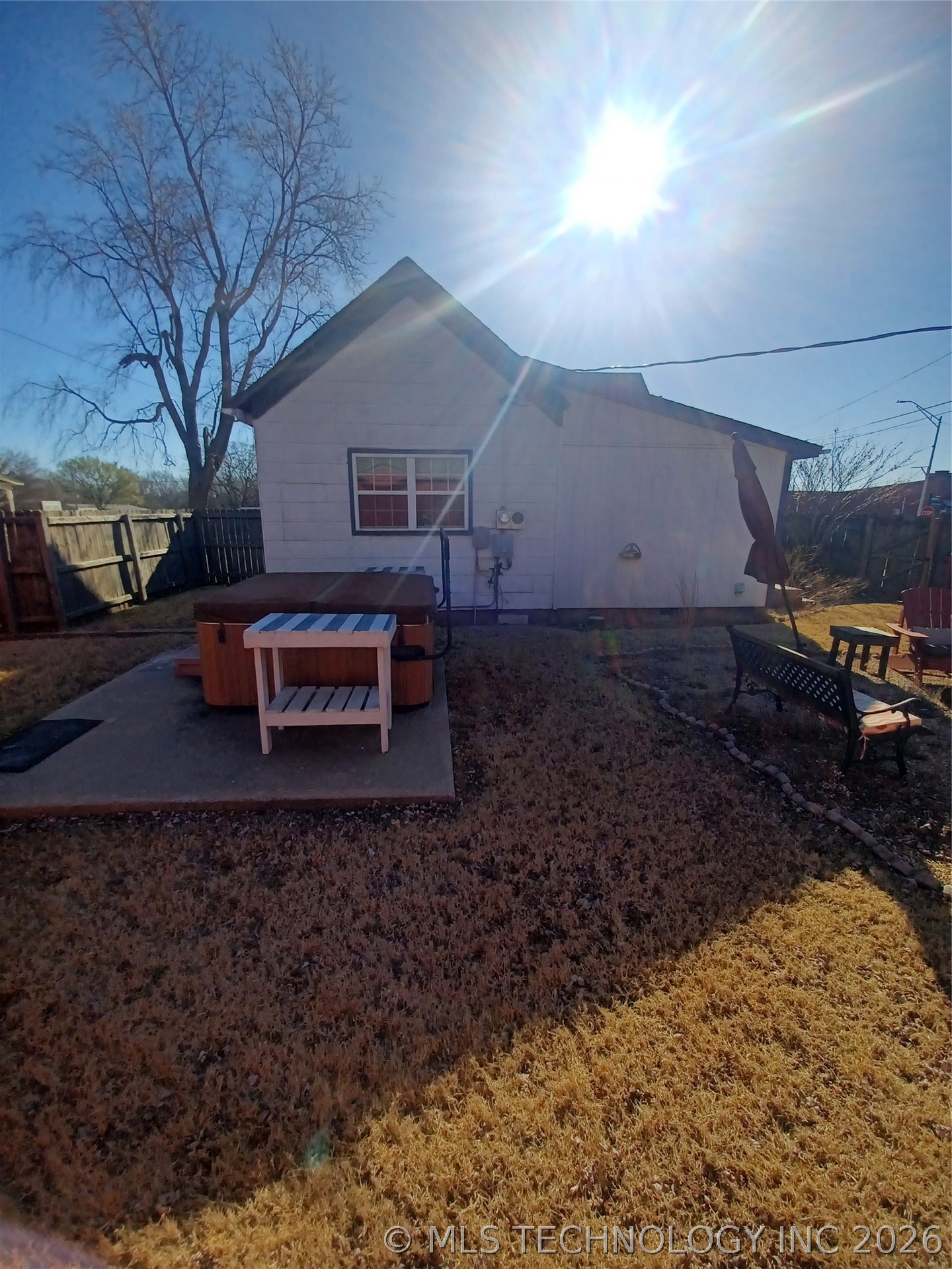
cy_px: 634
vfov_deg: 106.2
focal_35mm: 13
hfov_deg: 89.9
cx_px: 476
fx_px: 477
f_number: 2.2
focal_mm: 1.42
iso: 40
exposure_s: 1/2160
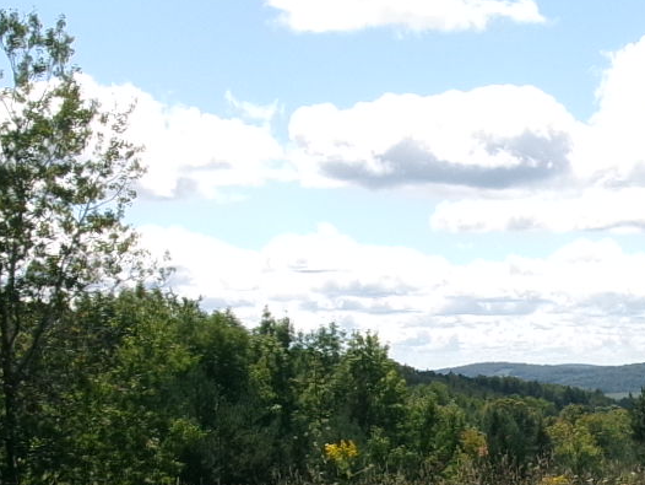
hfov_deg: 17.3
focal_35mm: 109
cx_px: 739
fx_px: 2032
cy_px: 503
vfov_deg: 13.4
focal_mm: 5.1
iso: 100
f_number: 10.8
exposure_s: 1/140
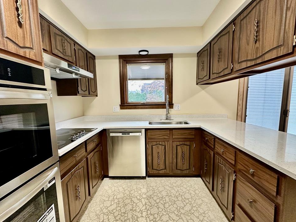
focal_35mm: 15
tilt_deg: -6.1
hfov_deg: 98.2
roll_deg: +1.0
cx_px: 146
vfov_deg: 81.7
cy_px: 114
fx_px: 128
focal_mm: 2.22
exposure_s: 1/60
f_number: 2.2
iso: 200
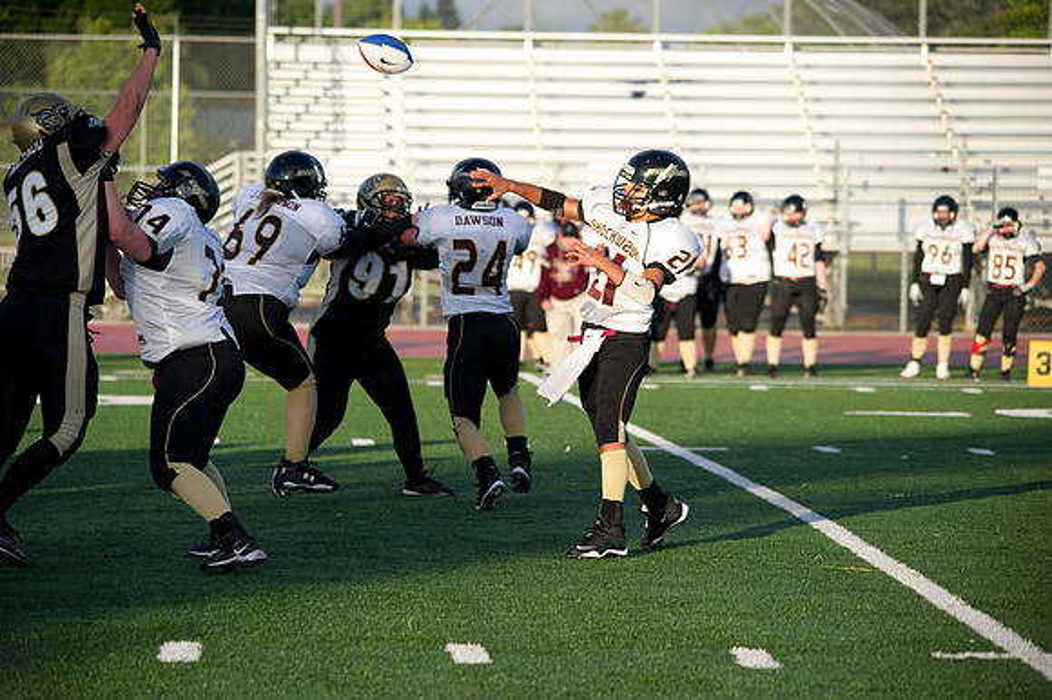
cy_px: 350
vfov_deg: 6.2
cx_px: 526
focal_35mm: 220
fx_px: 6425
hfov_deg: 9.4
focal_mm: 220
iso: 560
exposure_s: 1/1000
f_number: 5.6
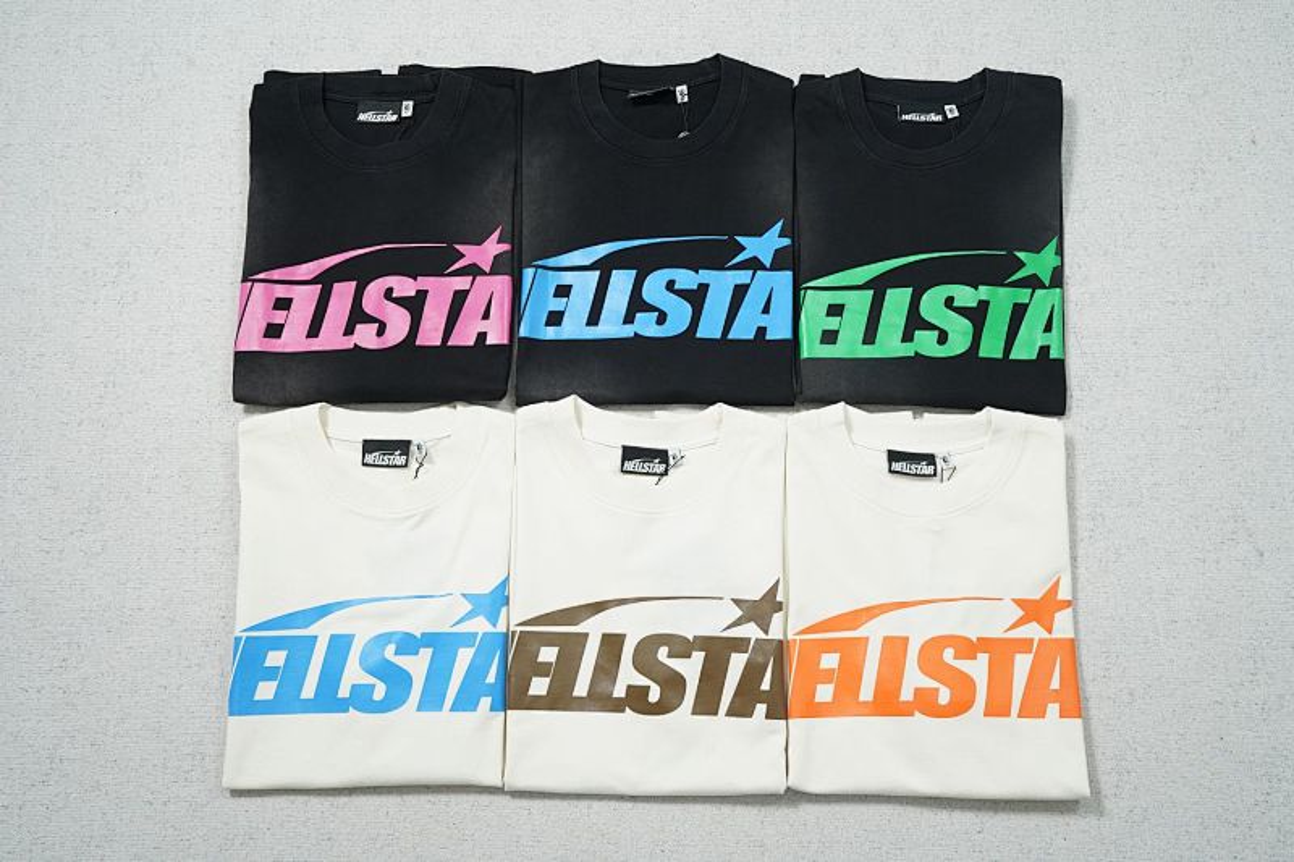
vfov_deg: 37.8
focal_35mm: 35
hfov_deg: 54.4
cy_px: 431
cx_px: 647
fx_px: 1258
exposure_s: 1/100
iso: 1600
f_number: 10
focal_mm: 35
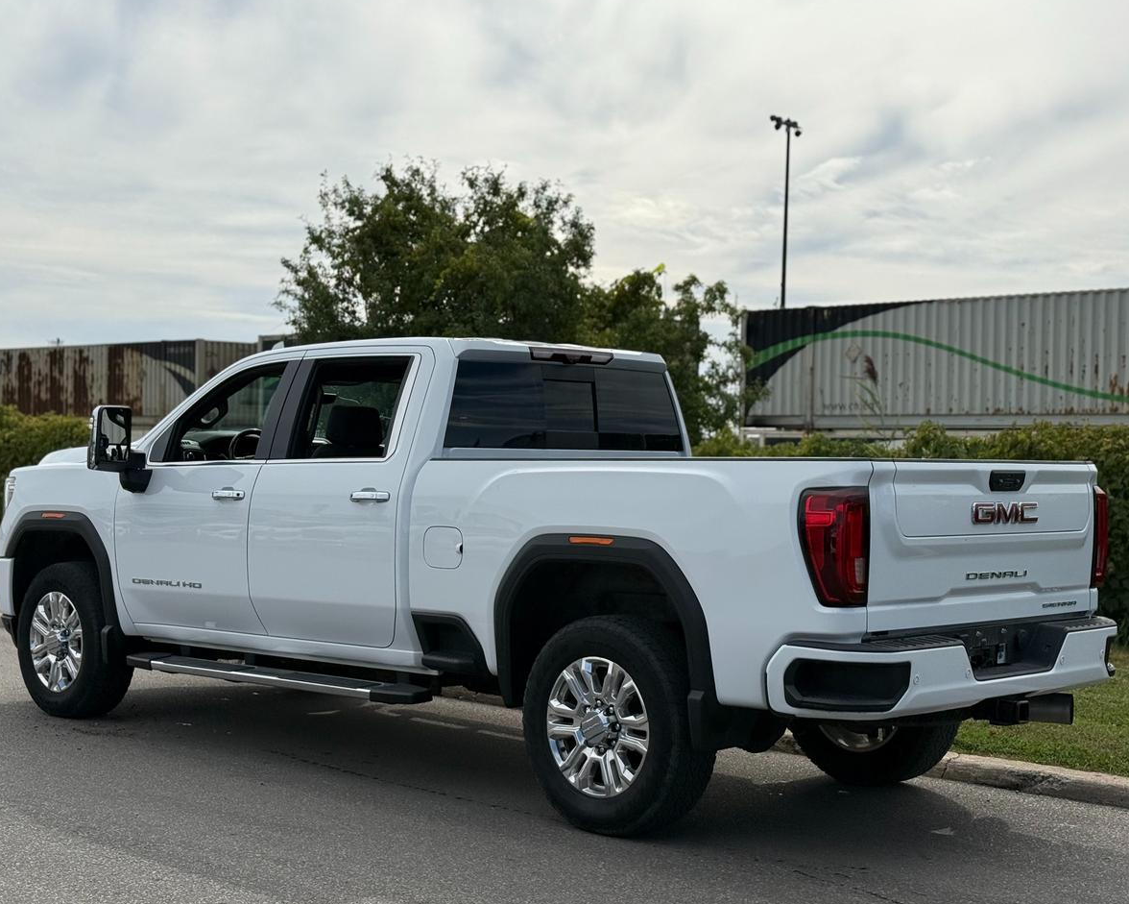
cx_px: 547
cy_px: 449
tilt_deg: +1.2
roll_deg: -2.2
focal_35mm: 51
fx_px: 1704
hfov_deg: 36.6
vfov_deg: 29.7
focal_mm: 6.76
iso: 80
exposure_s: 1/9901
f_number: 1.78
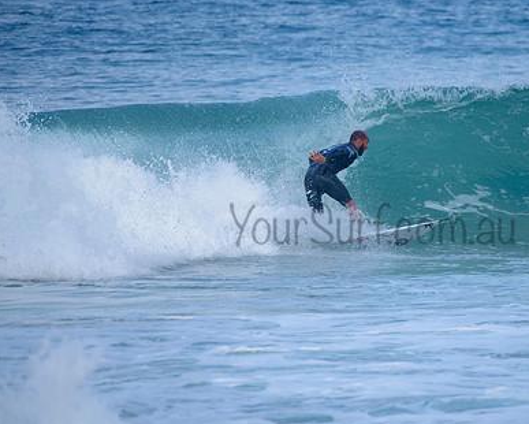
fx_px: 11012
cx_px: 370
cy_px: 213
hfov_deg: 2.8
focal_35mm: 703
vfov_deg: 2.2
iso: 220
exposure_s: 1/2000
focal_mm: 500
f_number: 5.6
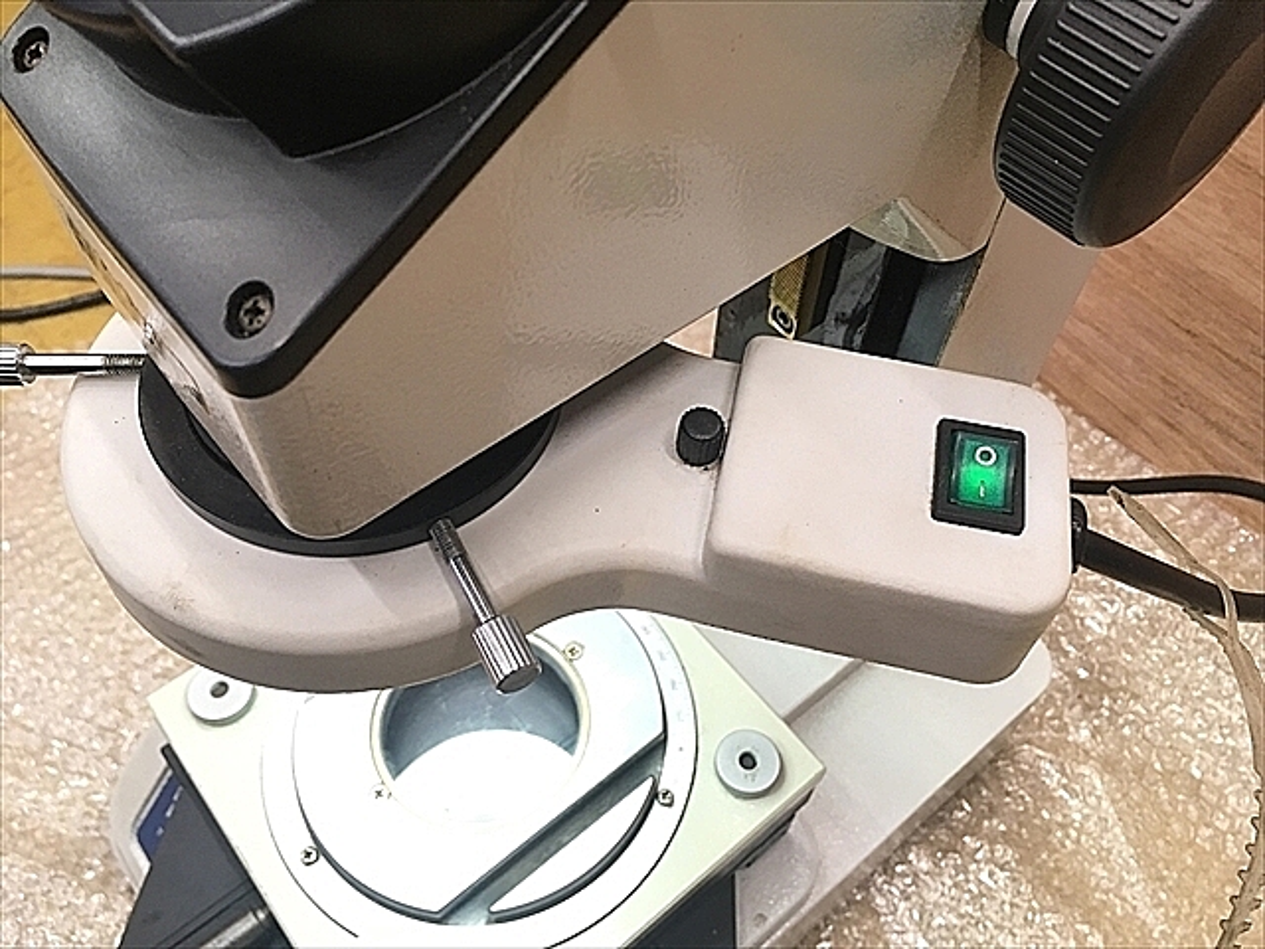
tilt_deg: -55.7
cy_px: 474
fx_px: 1060
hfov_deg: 61.7
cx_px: 632
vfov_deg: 48.2
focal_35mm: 29
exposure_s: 1/30
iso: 100
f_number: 2.2
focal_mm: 4.15
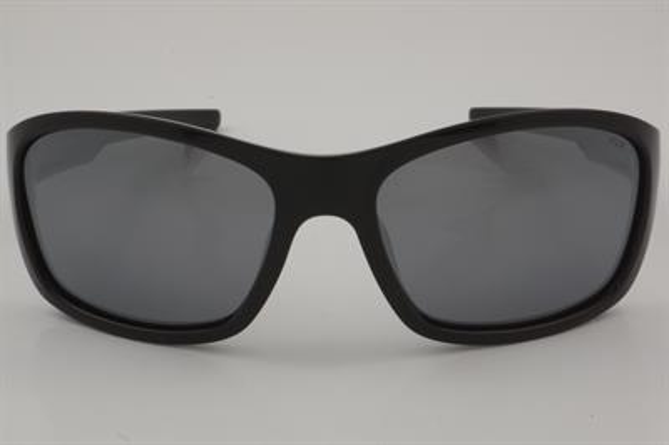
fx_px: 1253
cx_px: 334
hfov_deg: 29.9
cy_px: 222
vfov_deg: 20.1
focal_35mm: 68
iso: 100
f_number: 36
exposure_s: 1/3
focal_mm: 45
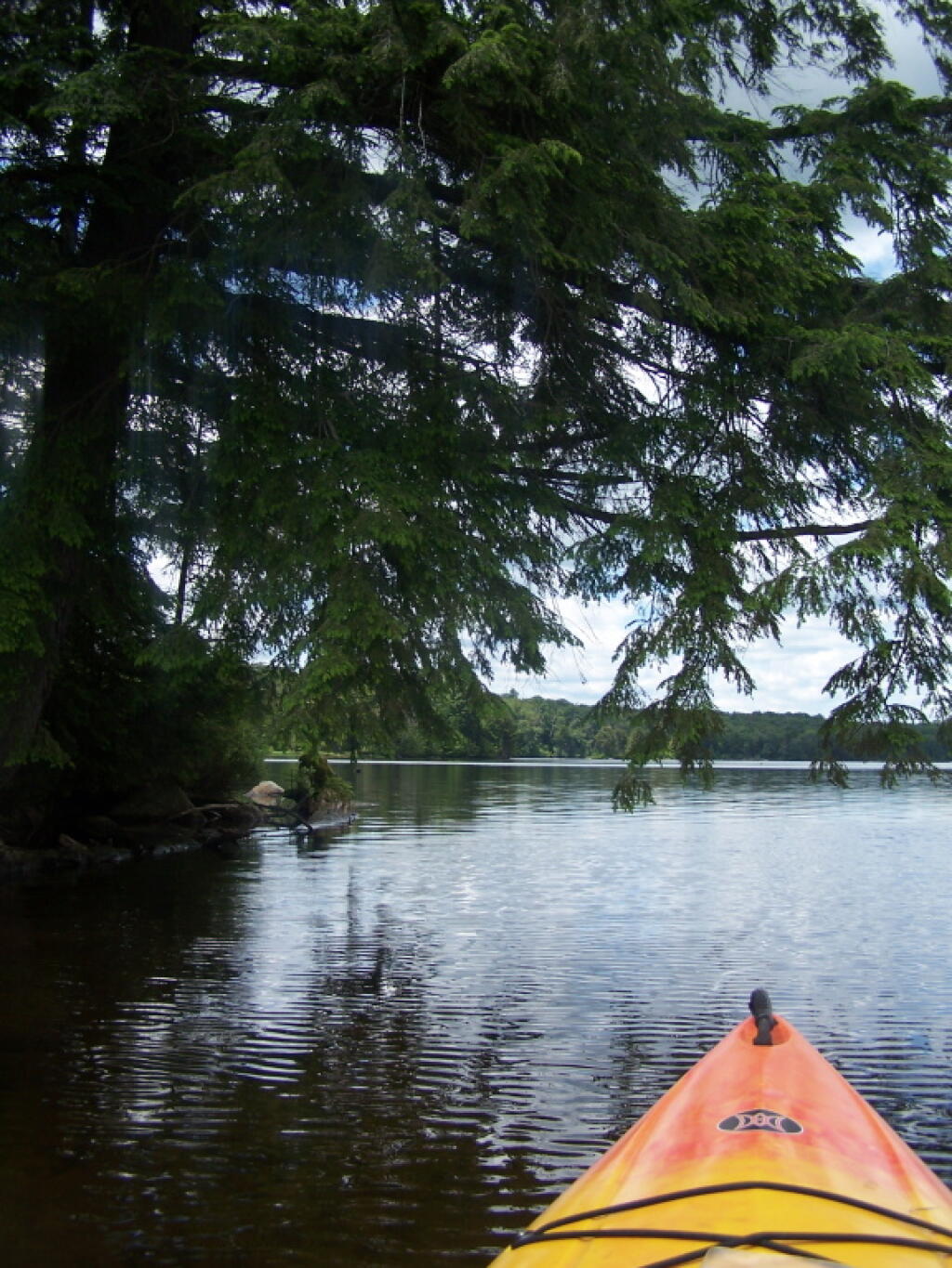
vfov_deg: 49.0
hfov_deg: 37.7
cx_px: 476
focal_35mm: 38
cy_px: 634
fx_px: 1393
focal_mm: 6.3
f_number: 2.8
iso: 80
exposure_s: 1/1000
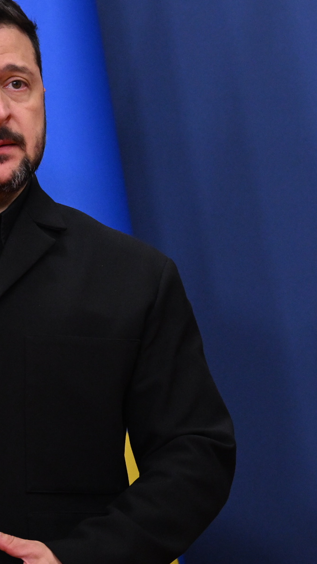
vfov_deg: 5.7
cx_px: 401
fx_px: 5698
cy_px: 236
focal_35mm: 381
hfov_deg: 3.2
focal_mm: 135
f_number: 4
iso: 3200
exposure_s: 1/400
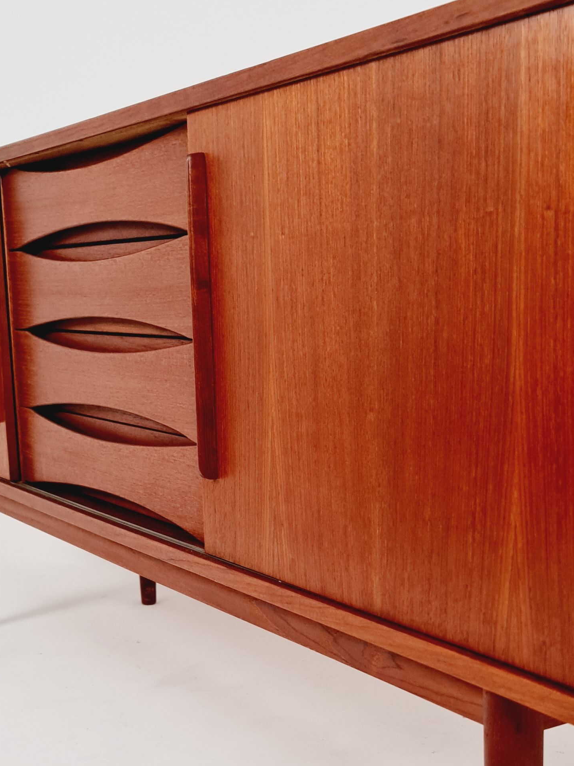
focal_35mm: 52
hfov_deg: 27.9
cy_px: 515
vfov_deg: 36.4
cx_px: 382
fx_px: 1150
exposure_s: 1/120
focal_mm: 7
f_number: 1.8
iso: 160
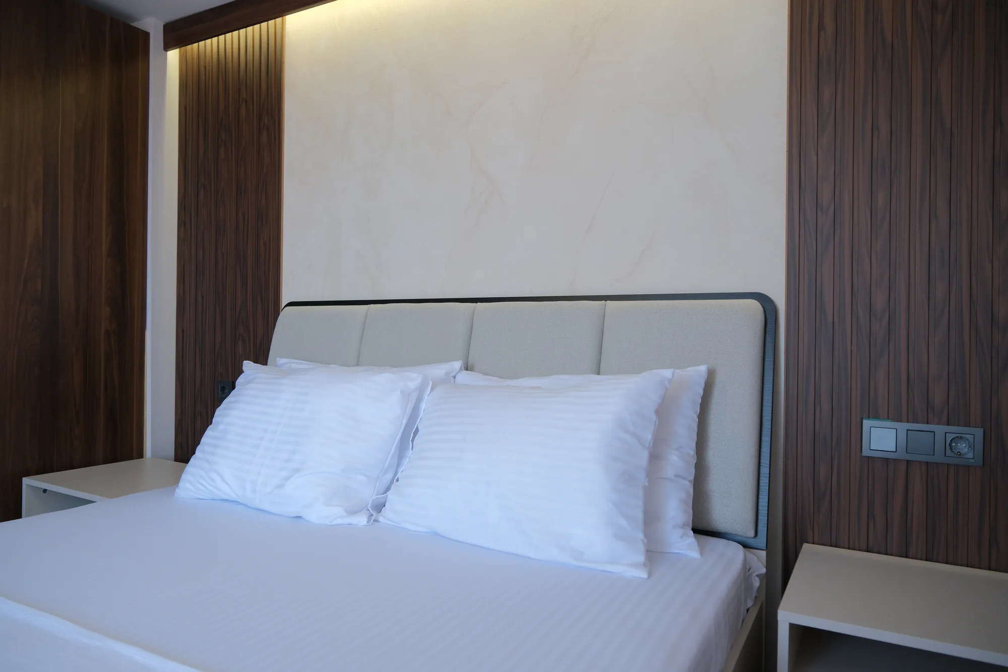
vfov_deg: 53.1
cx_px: 504
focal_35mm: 24
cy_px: 336
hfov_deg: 73.7
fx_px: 672
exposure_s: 1/125
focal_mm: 16
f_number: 2.8
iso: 320
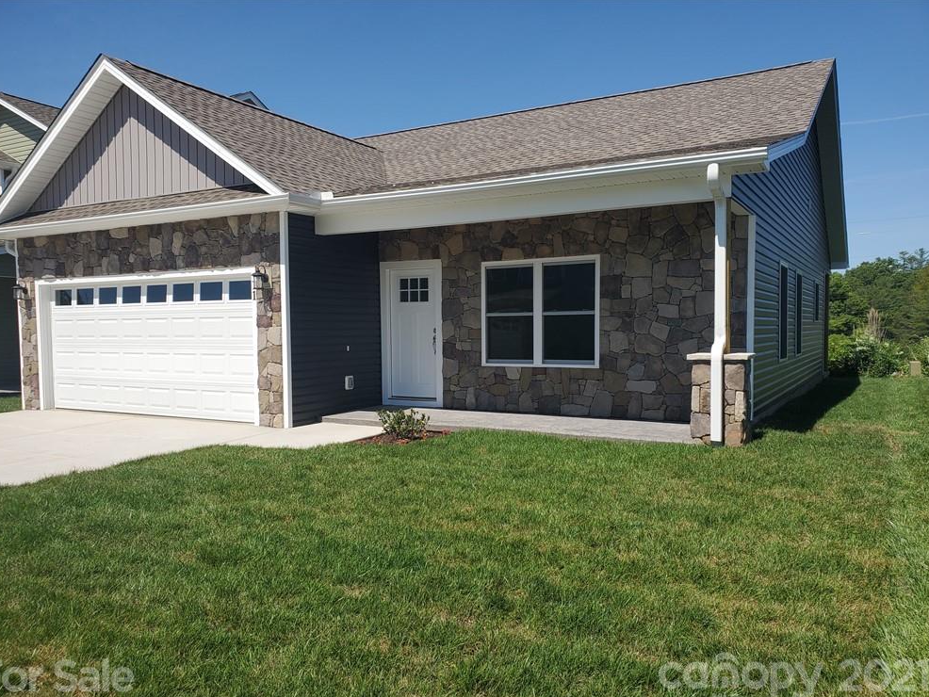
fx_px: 725
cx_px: 456
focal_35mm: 27
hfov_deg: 65.3
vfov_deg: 51.4
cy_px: 360
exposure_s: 1/1834
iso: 50
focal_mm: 4.3
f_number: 2.4
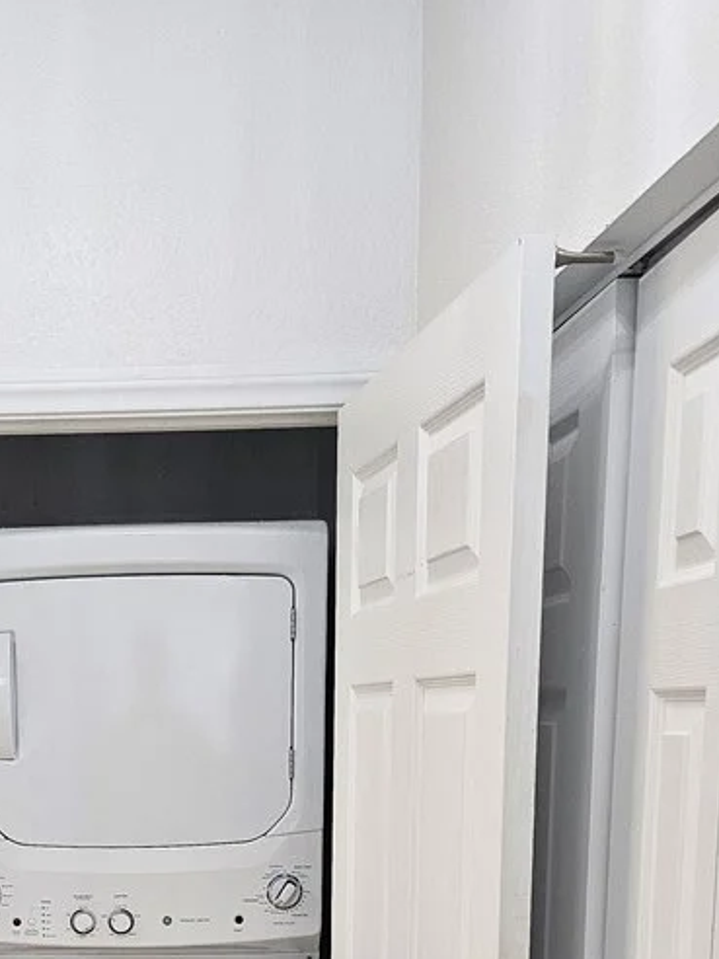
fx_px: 1385
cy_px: 947
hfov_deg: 28.3
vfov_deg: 34.9
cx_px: 109
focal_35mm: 50
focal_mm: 5
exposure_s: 1/120
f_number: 1.8
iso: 200
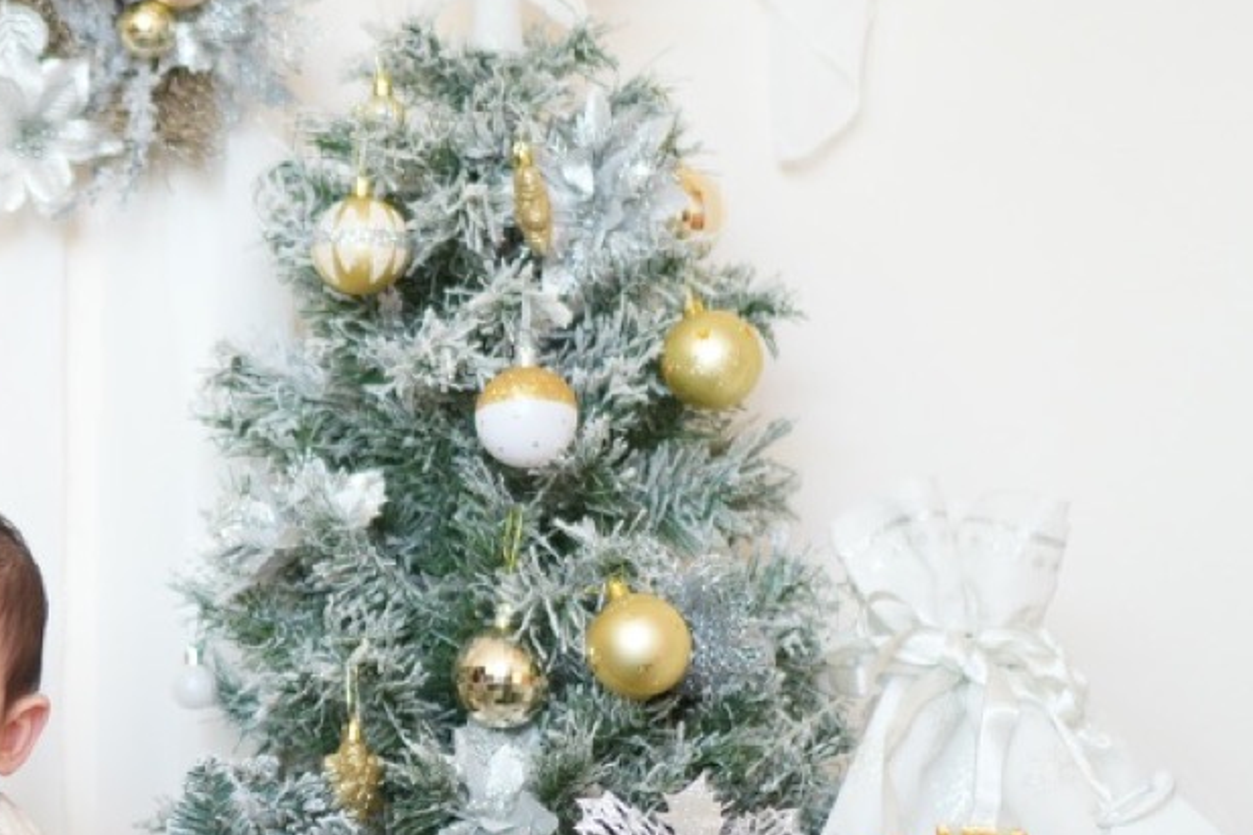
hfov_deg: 16.7
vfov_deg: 11.5
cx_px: -104
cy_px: 669
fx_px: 4145
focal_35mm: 119
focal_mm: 35
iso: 125
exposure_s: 1/60
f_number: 1.8
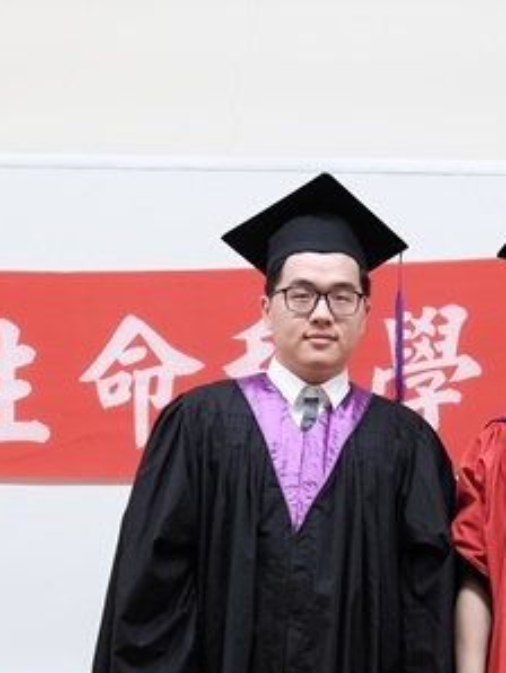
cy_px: 621
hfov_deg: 16.8
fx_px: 1693
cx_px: 443
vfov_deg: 21.9
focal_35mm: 87
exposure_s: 1/150
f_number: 3.6
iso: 1600
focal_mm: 30.2
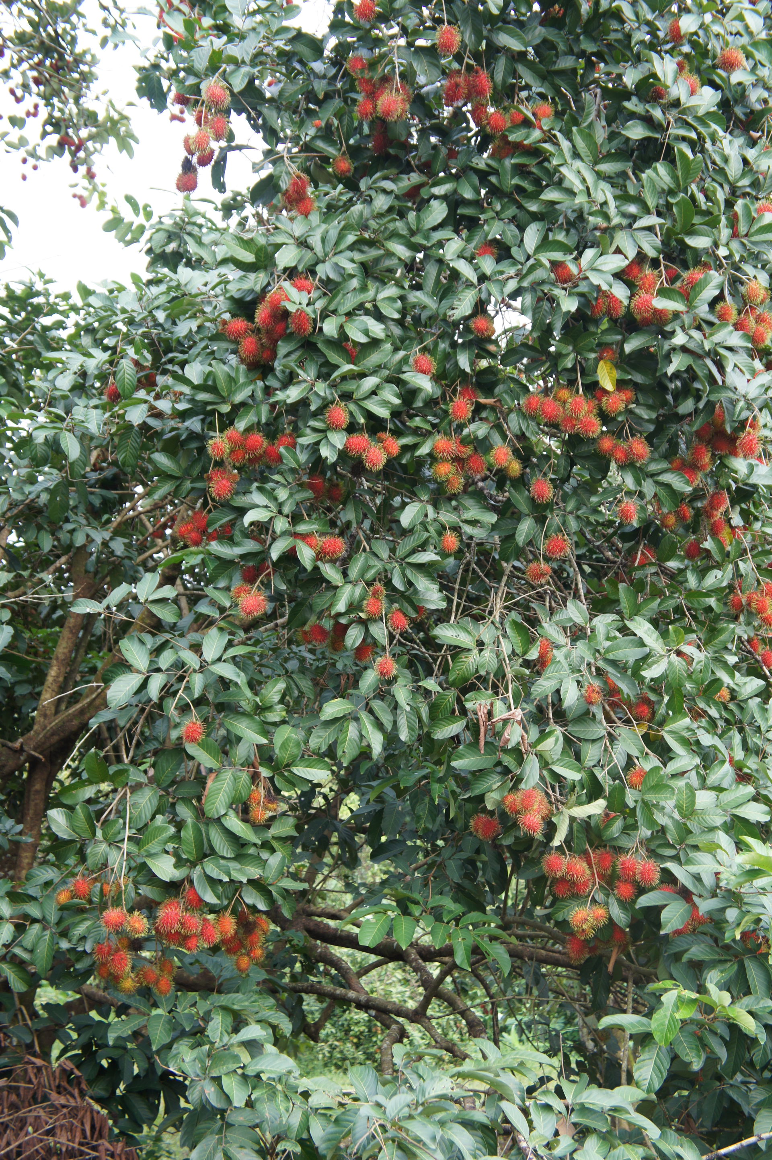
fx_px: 1642
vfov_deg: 38.9
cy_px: 580
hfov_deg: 26.5
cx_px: 386
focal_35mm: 51
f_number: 5
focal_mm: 34
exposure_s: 1/80
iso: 200
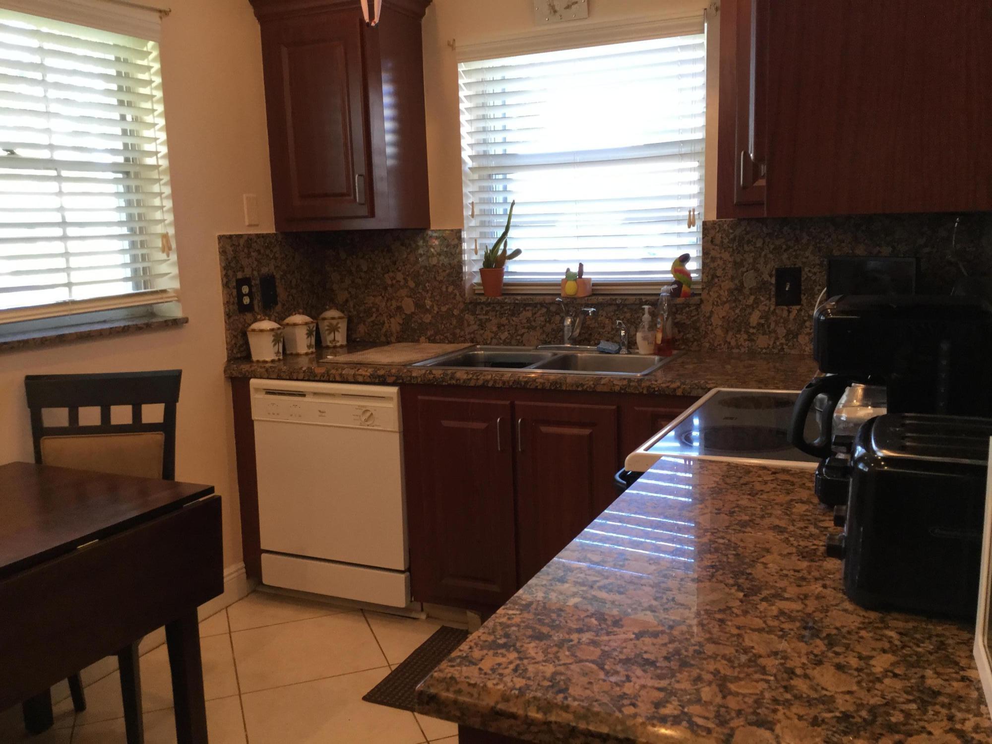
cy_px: 372
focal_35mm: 31
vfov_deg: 45.4
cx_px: 496
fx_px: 888
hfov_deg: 58.4
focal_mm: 3.3
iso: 50
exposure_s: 1/30
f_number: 2.4
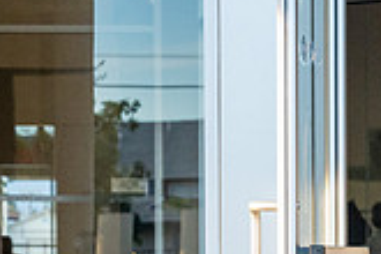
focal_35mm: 225
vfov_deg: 6.1
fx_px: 2381
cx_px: 591
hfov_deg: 8.9
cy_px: 339
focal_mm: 64
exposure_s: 1/2000
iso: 2500
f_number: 4
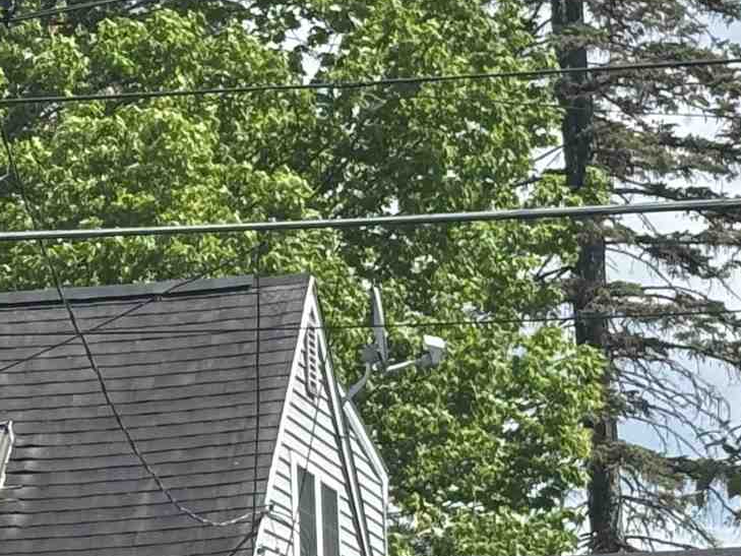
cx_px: -333
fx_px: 4689
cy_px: 392
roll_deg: +0.8
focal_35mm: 219
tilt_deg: +8.9
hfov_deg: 8.8
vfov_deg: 6.8
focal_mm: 5.96
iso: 32
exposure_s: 1/1479
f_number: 1.6
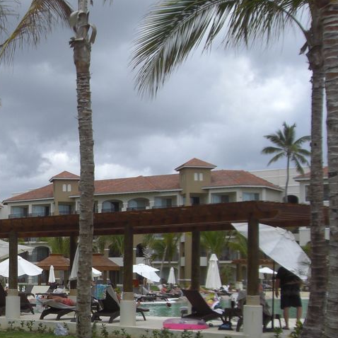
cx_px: -9
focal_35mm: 72
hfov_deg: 22.9
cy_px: 231
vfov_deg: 23.9
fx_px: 795
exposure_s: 1/125
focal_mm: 6.2
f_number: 8
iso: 64
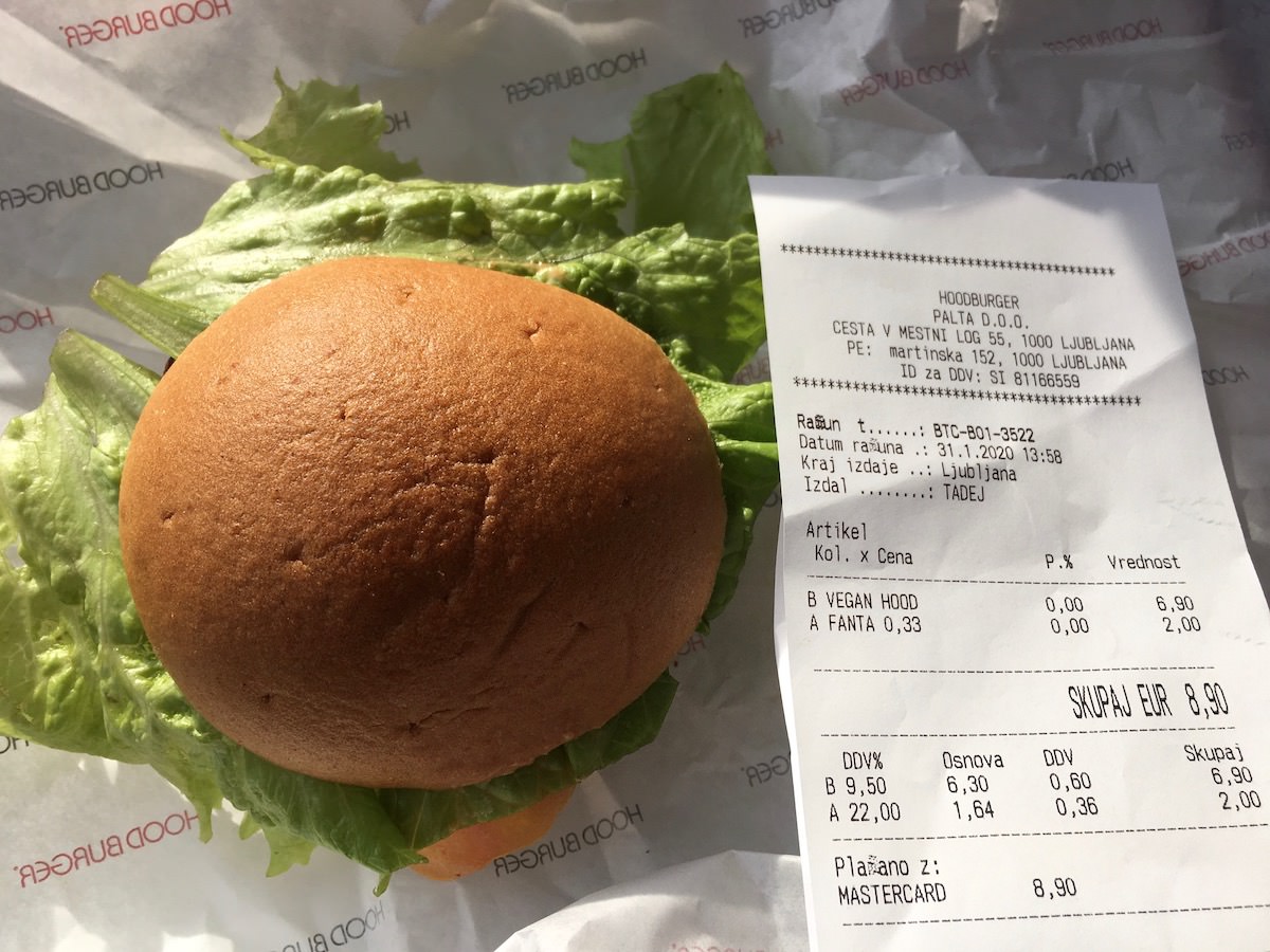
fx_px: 1064
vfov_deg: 48.2
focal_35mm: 29
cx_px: 635
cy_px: 476
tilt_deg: -75.9
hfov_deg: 61.7
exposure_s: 1/827
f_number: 2.2
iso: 25
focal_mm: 4.15
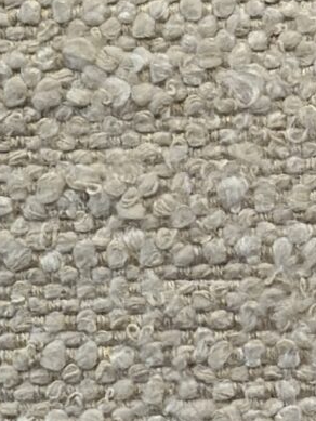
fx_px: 3844
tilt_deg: -12.7
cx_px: -513
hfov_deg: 4.6
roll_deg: +2.0
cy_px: 237
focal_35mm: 316
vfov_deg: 6.3
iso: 80
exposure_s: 1/372
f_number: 1.78
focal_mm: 6.86
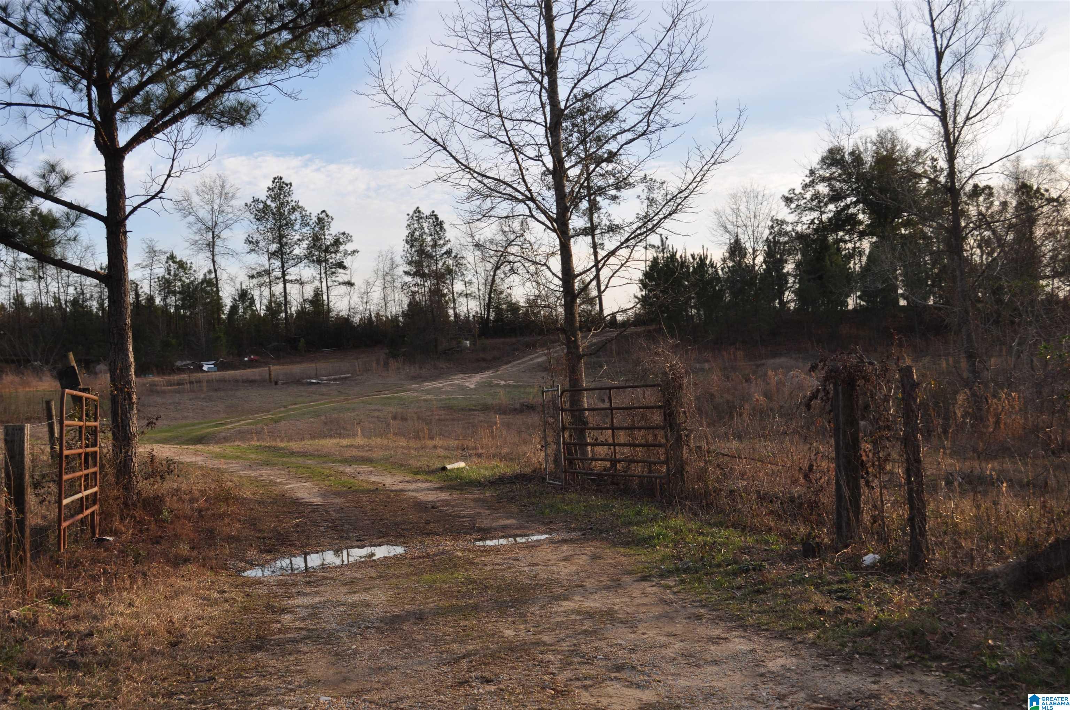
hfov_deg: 45.0
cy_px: 355
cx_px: 535
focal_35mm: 44
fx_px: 1291
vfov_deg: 30.8
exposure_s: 1/200
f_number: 8
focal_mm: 29
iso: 200
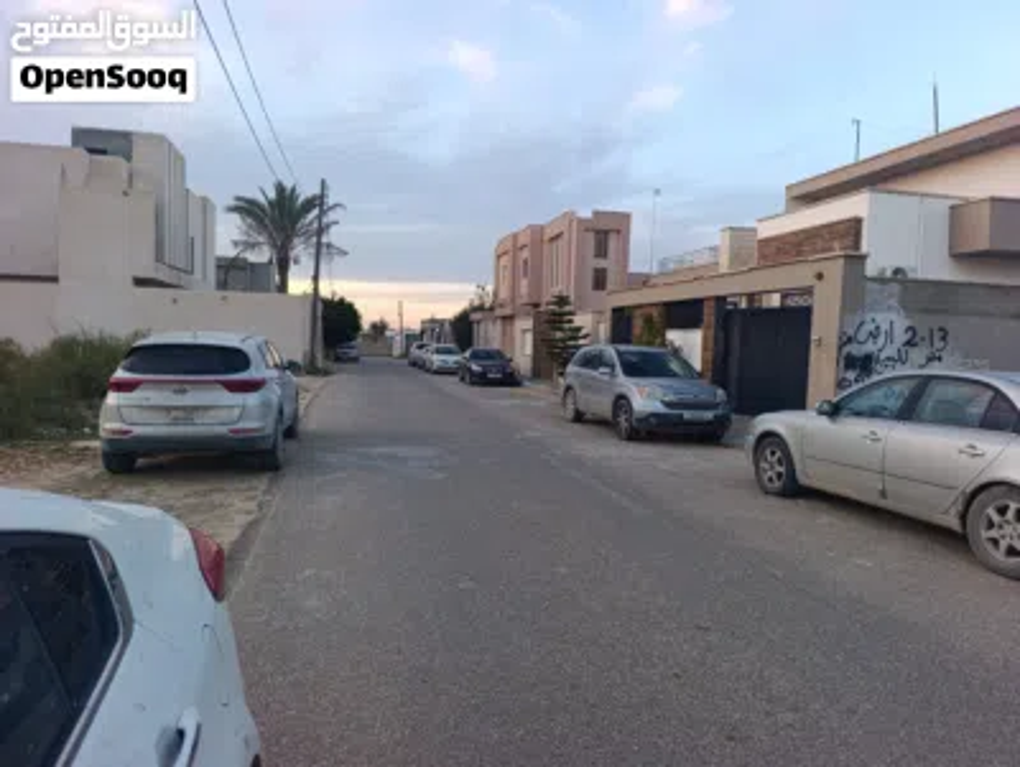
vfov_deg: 59.0
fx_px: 679
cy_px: 384
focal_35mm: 23
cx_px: 510
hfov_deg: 73.9
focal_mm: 6.14
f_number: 1.6
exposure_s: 1/100
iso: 200
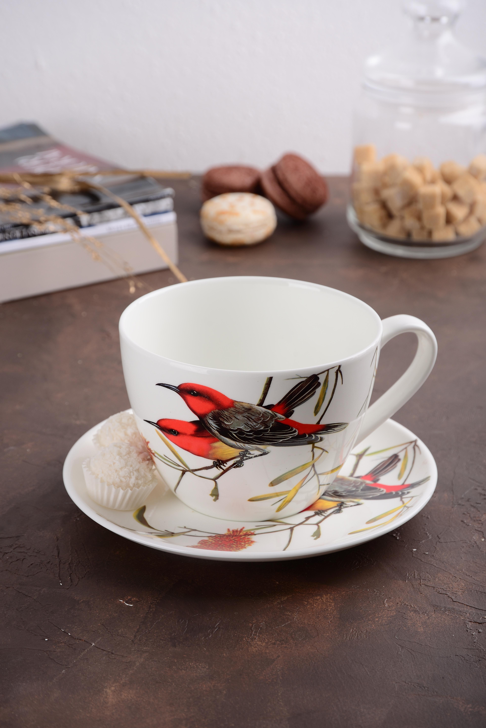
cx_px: 243
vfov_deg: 21.5
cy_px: 364
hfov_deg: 14.4
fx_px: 1922
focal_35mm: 95
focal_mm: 95
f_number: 11
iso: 100
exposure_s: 1/160
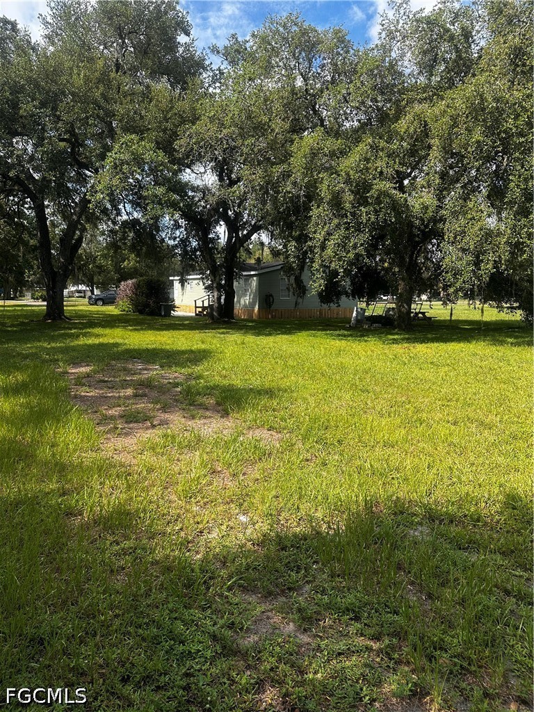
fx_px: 494
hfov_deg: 56.8
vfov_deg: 71.6
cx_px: 267
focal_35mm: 24
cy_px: 356
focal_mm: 6.86
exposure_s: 1/1916
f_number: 1.78
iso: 80
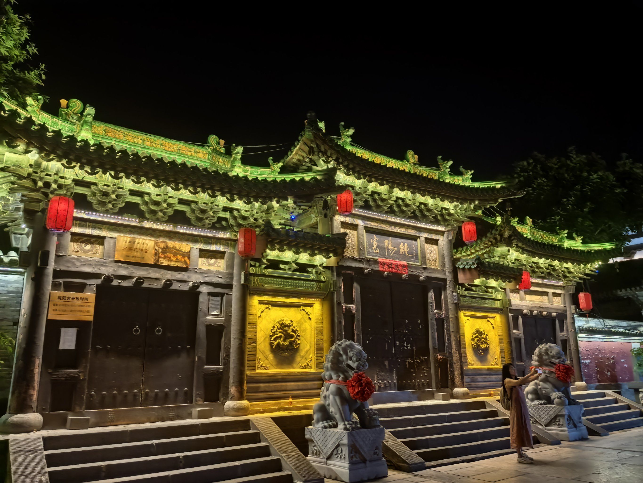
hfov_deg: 63.4
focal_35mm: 28
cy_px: 242
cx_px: 322
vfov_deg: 49.7
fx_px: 520
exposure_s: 1/100
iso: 250
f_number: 1.4
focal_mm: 5.75
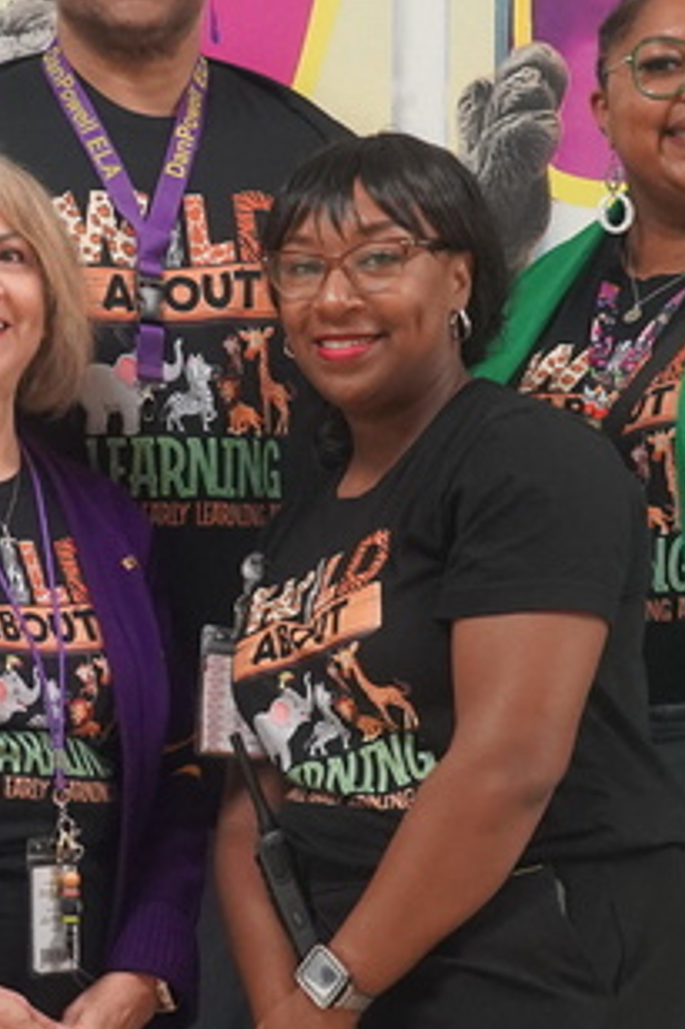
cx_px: 0
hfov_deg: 12.0
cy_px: 469
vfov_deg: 18.1
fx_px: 3229
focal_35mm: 113
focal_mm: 34
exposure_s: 1/160
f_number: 4
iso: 4000
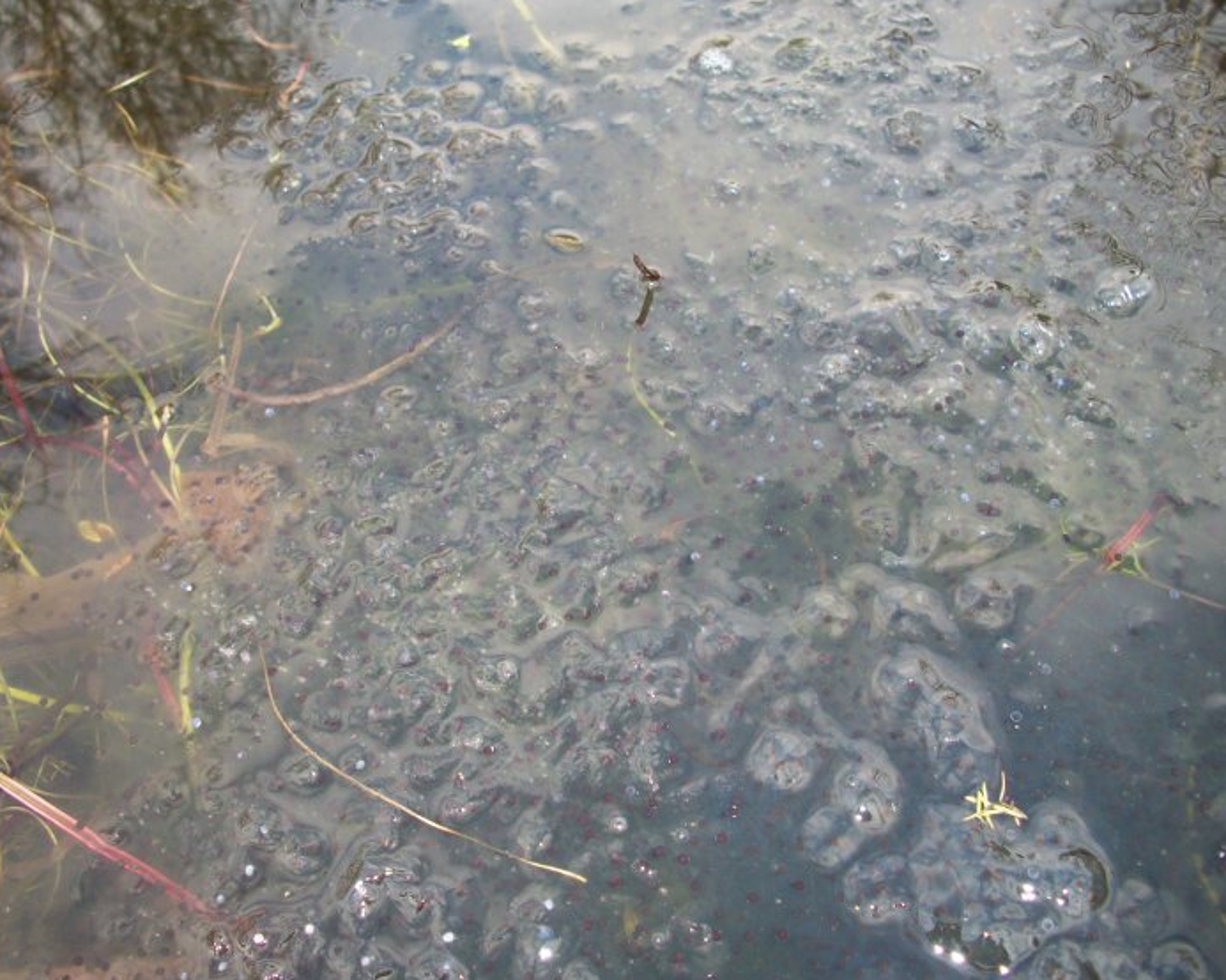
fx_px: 1342
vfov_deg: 40.1
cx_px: 589
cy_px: 494
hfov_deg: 49.1
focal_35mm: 37
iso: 80
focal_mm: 6.3
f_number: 3.1
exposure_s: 1/60
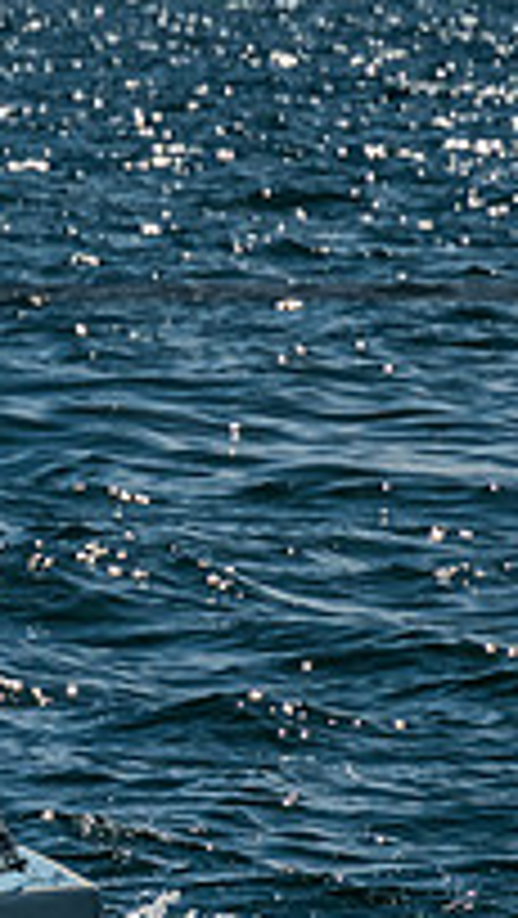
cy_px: 445
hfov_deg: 1.5
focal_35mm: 796
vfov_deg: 2.7
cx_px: -805
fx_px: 19405
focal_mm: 200
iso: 400
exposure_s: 1/1000
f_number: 10
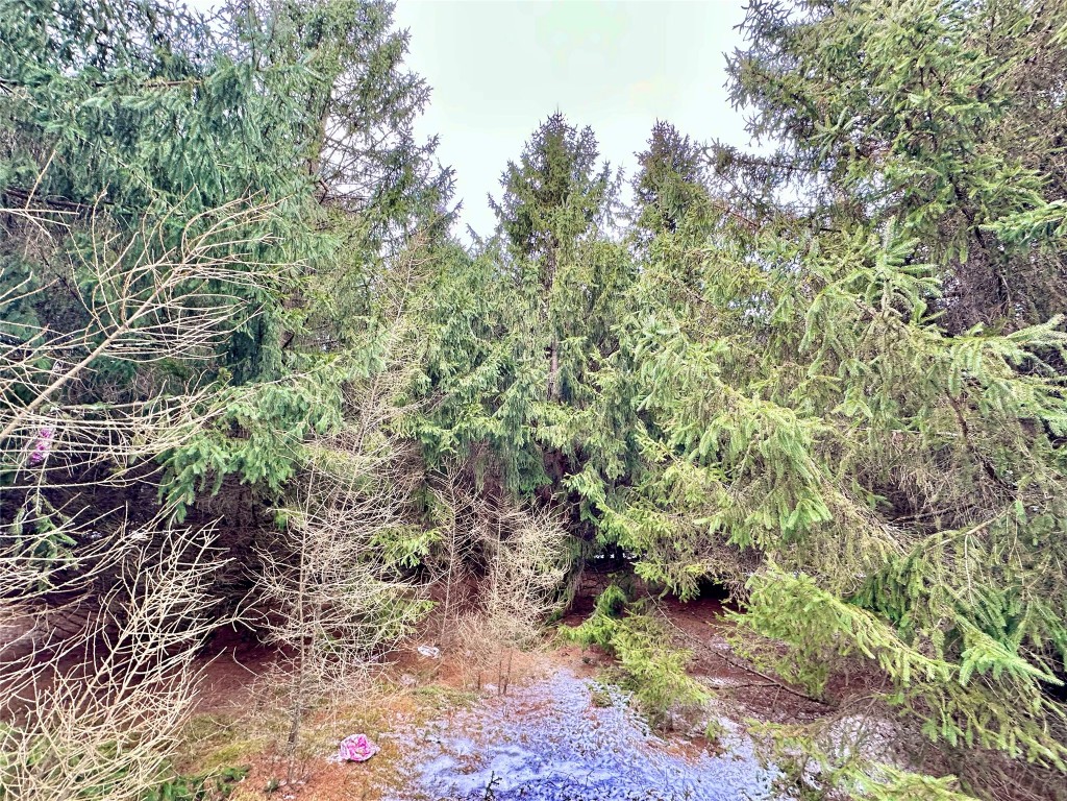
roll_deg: -1.5
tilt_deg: +19.2
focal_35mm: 14
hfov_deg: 102.1
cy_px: 400
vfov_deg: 85.7
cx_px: 534
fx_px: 432
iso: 64
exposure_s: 1/99
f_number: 2.2
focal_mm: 2.22
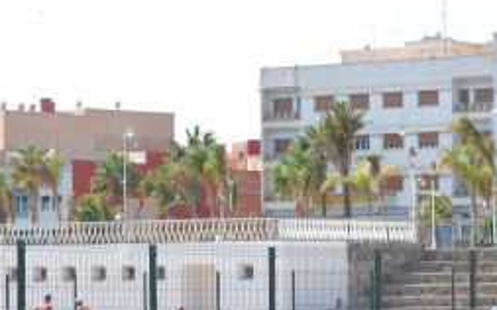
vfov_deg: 6.2
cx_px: 12
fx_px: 2875
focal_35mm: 212
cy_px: 269
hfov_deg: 9.8
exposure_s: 1/250
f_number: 8
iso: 100
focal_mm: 55
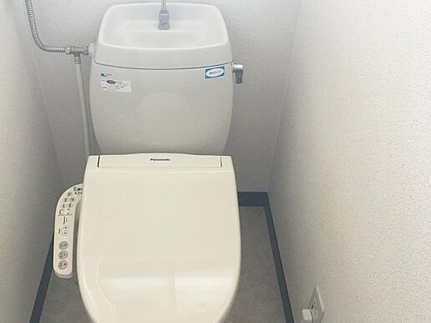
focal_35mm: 36
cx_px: 167
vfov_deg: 39.7
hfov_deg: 50.9
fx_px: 448
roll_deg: +2.4
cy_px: 167
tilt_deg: -41.5
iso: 100
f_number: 2.2
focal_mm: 4.15
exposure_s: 1/30
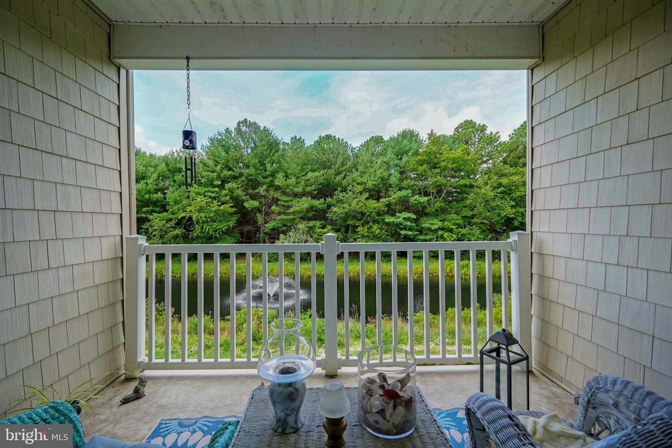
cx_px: 336
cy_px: 224
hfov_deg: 100.4
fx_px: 280
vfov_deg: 77.3
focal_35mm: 15
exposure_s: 1/100
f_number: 5
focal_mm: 10
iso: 100
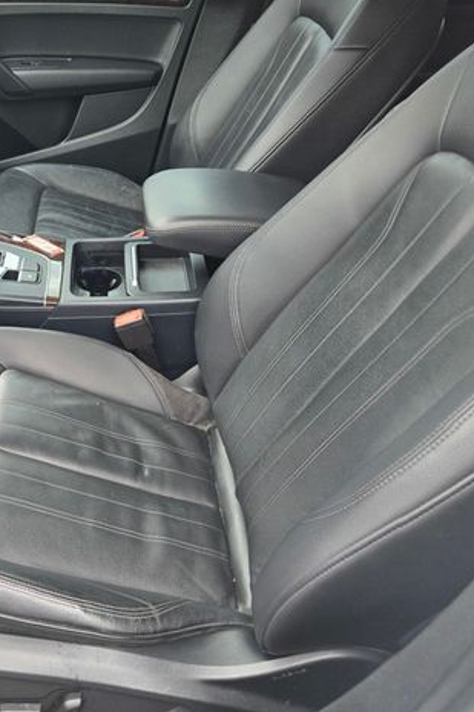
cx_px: 60
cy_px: 345
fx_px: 652
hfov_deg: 37.7
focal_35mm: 33
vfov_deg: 57.2
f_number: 1.8
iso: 80
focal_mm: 5.4
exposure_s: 1/180
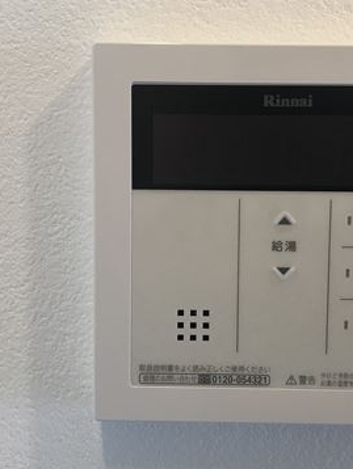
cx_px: 186
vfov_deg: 38.1
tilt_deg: -8.0
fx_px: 679
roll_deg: -0.2
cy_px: 220
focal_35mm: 50
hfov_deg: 29.1
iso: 25
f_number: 1.8
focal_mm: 3.99
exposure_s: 1/33
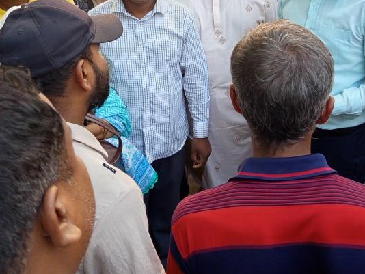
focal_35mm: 46
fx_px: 485
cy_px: 17
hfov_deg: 41.2
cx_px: 200
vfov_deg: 29.9
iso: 178
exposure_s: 1/100
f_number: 1.7
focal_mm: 5.24
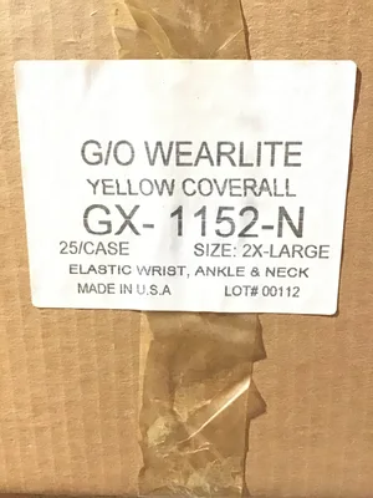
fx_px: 445
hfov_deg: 45.4
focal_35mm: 31
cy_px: 249
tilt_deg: -12.9
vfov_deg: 58.4
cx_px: 186
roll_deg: +1.5
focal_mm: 3.3
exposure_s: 1/15
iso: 400
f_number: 2.4
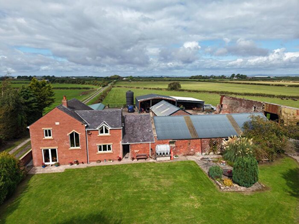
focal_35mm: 24
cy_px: 112
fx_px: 207
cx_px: 150
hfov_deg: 71.6
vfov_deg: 56.8
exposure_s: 1/3200
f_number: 1.8
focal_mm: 8.67
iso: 120
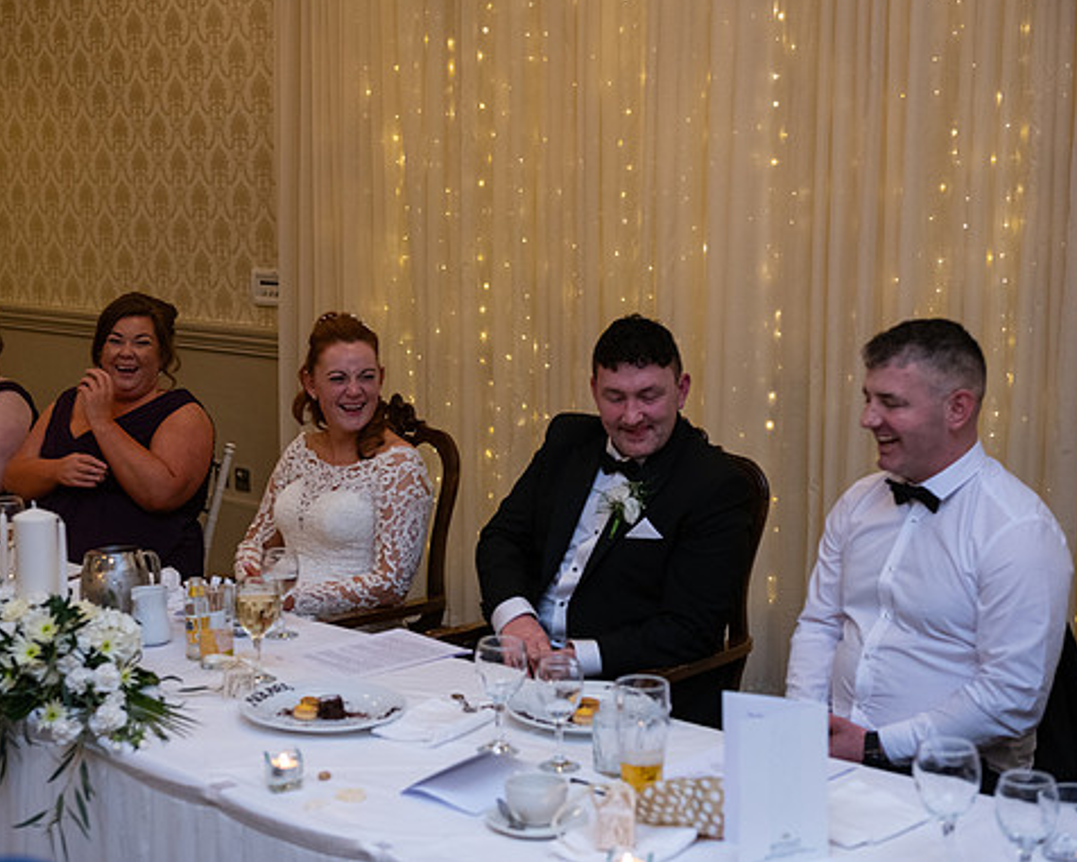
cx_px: 443
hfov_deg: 30.9
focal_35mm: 61
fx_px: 1945
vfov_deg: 25.0
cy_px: 475
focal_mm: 48
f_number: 3.5
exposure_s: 1/160
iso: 1000
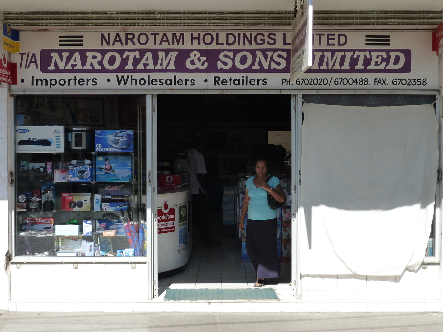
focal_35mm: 55
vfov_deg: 26.6
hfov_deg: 34.9
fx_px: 704
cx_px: 222
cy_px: 166
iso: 125
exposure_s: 1/400
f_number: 3.9
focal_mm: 9.1
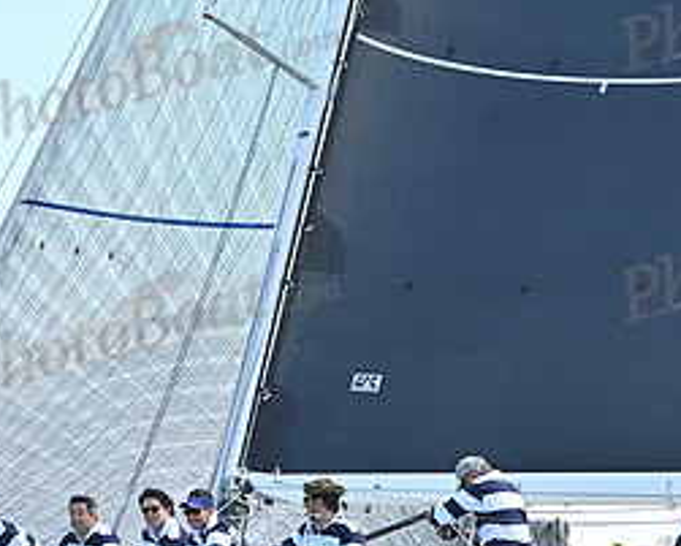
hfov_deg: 12.7
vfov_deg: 10.1
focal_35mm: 152
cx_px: 483
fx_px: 3065
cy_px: 431
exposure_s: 1/1250
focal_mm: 70
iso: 250
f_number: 4
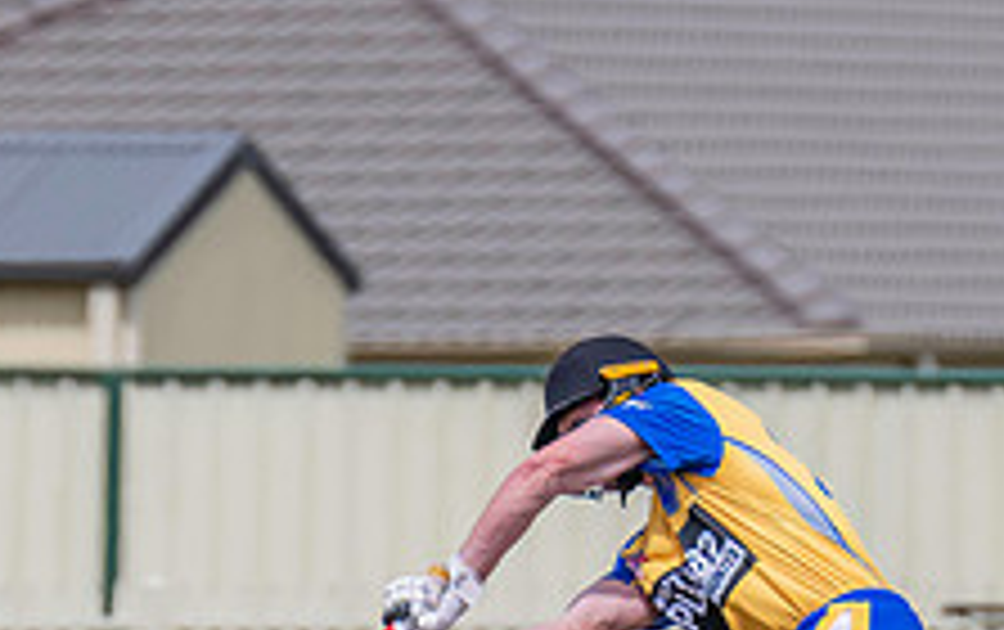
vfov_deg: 1.1
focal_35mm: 1224
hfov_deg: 1.7
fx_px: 33534
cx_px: 838
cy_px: 578
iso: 800
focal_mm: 460
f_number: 8
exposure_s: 1/2500
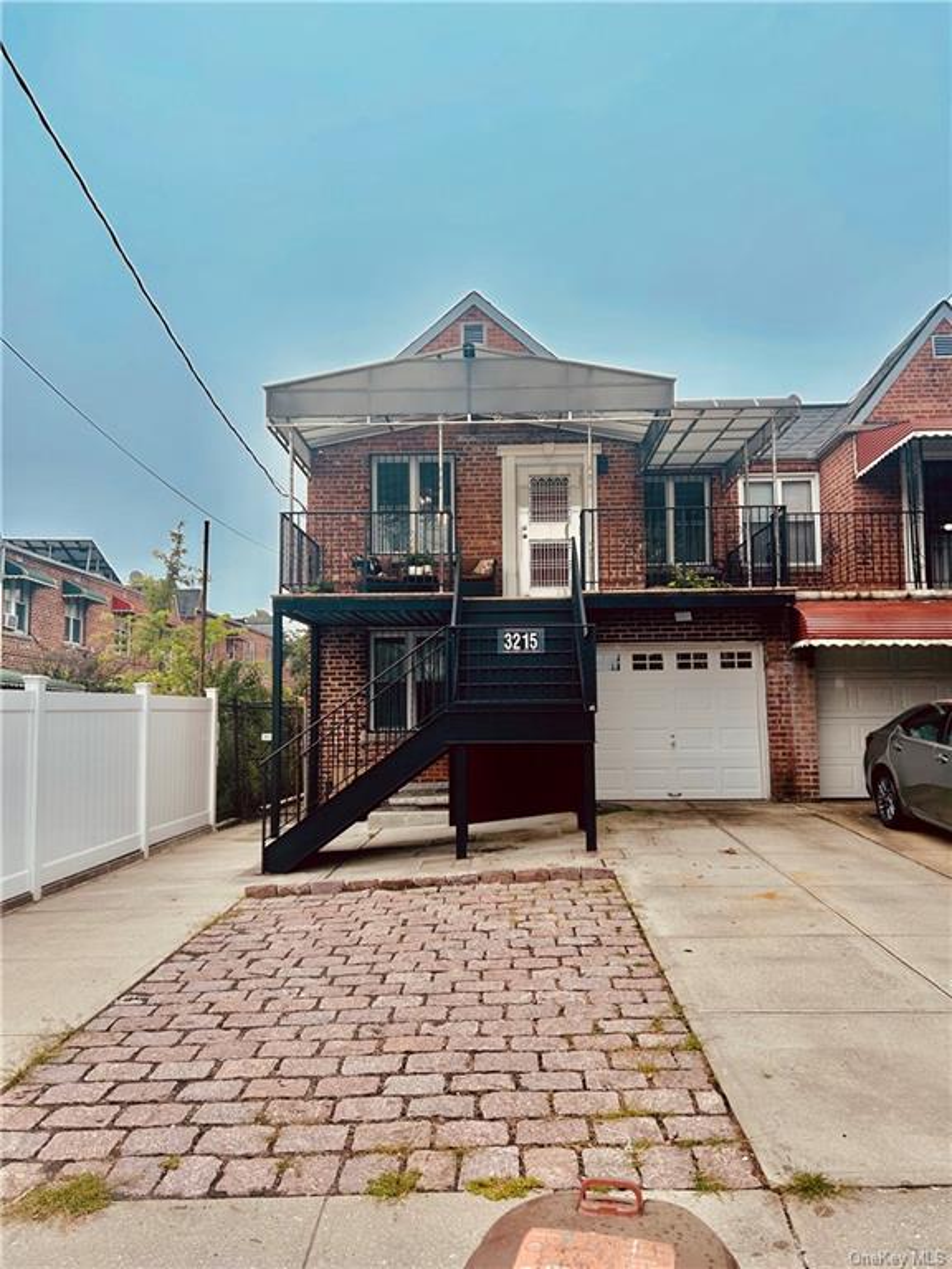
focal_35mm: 26
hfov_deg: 53.1
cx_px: 476
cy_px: 634
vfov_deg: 67.3
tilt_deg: +5.9
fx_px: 953
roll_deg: -1.1
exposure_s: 1/1209
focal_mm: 5.7
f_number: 1.5
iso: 50
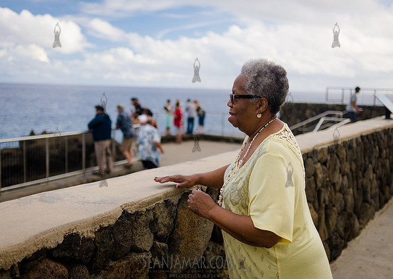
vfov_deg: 32.9
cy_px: 145
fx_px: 473
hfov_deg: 45.1
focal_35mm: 42
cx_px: 210
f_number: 2.5
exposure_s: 1/4000
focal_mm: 35
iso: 500
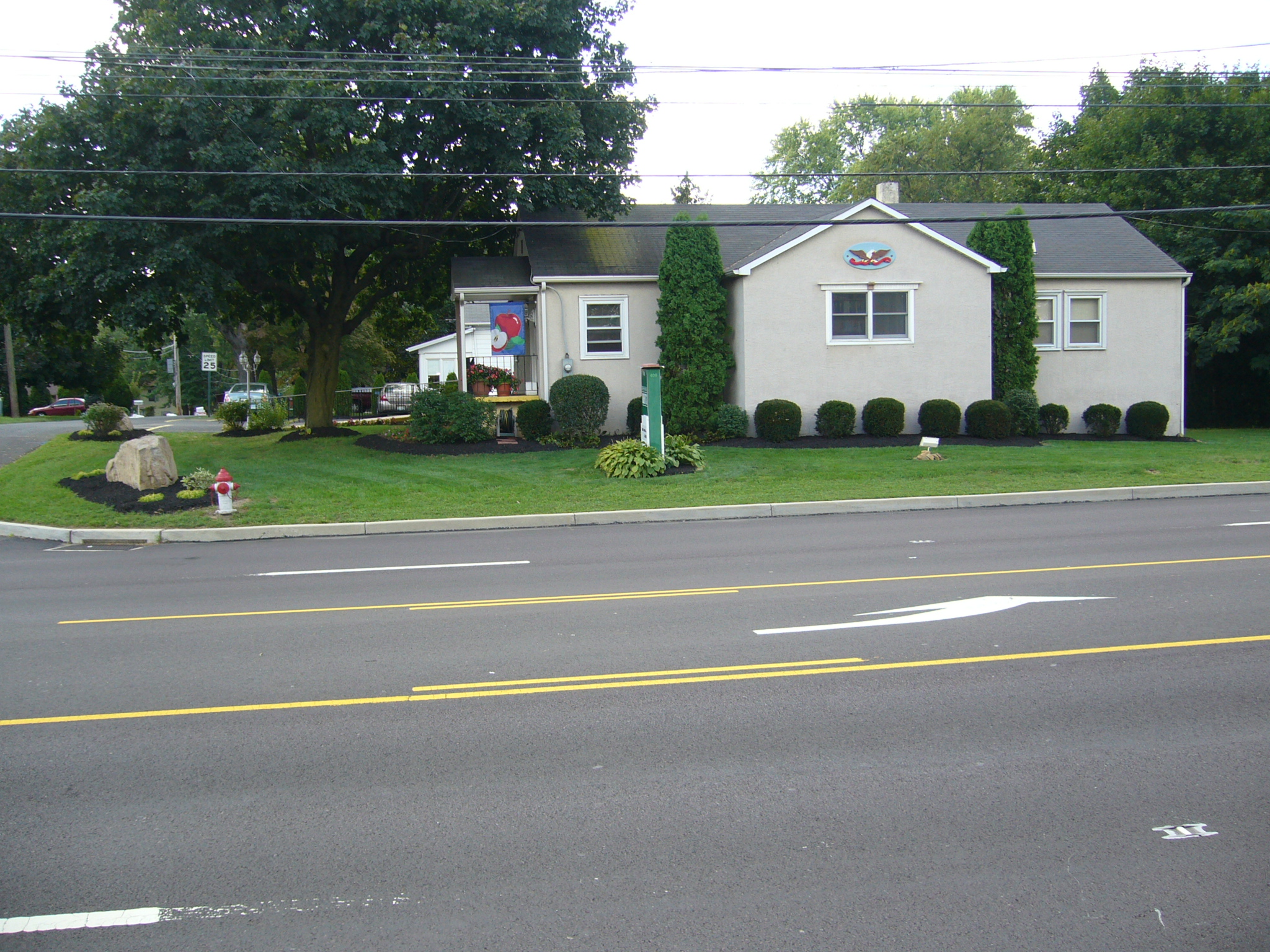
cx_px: 635
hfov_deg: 52.6
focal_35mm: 35
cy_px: 476
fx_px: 1284
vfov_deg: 40.7
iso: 80
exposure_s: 1/160
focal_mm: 5.8
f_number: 2.8
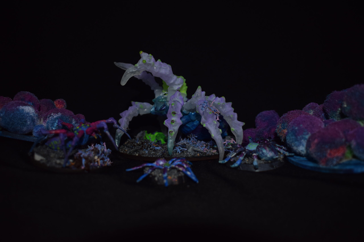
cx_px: 182
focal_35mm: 36
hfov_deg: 53.1
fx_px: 364
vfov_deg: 36.9
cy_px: 121
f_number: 3.8
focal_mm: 24
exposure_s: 1/30
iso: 200
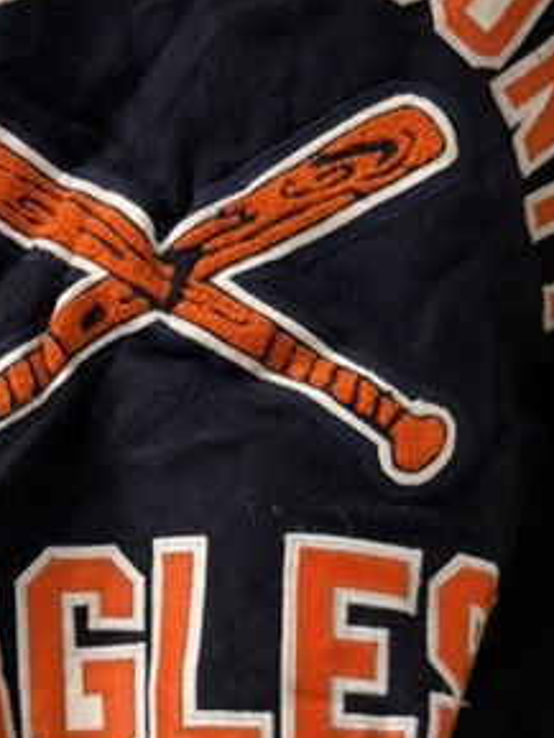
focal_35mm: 85
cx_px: 133
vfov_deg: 22.8
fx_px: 1812
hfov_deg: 17.3
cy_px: 526
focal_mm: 6.76
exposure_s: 1/50
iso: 200
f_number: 1.78
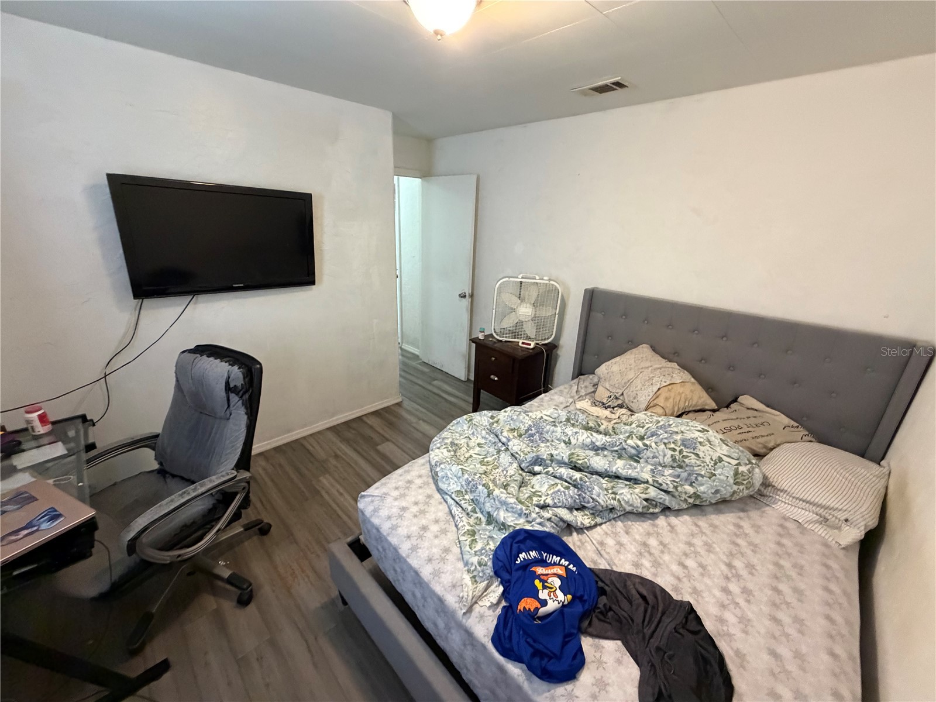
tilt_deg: -20.2
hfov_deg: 102.1
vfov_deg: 85.7
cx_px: 468
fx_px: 379
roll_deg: -3.1
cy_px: 351
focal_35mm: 14
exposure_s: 1/60
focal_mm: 2.22
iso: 800
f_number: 2.2
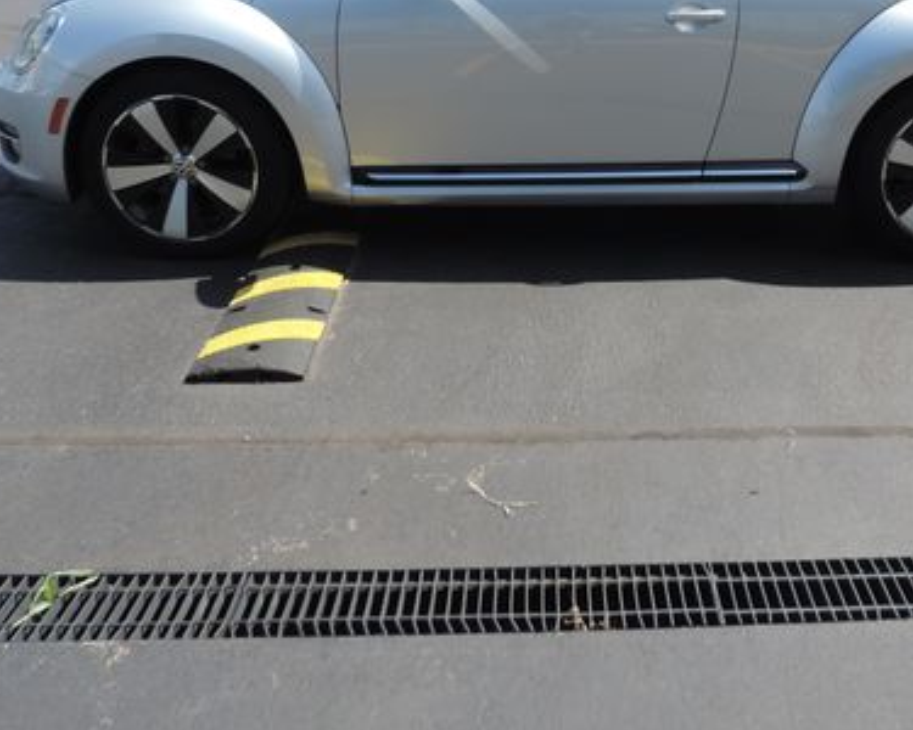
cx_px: 623
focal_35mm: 40
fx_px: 1081
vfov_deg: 36.1
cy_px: 151
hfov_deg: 45.0
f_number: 3
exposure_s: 1/800
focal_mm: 4.3
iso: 80
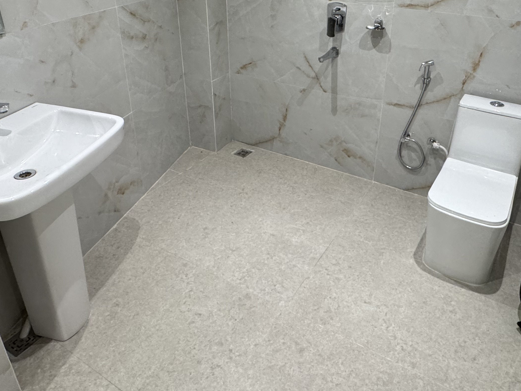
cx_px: 294
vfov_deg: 49.9
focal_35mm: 27
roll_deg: -0.8
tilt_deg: -22.4
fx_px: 406
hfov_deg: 65.1
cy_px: 113
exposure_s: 1/100
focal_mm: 2.22
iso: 320
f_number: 2.2
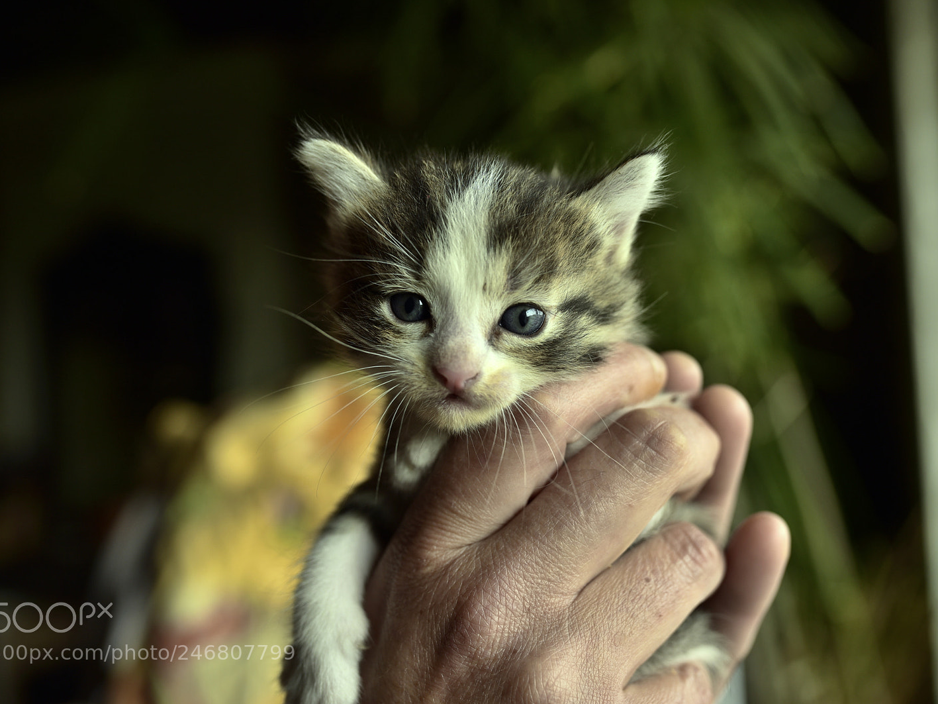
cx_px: 478
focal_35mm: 38
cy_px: 351
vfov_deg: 37.7
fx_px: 1030
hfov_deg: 49.0
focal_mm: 35
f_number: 4
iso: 100
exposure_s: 1/160
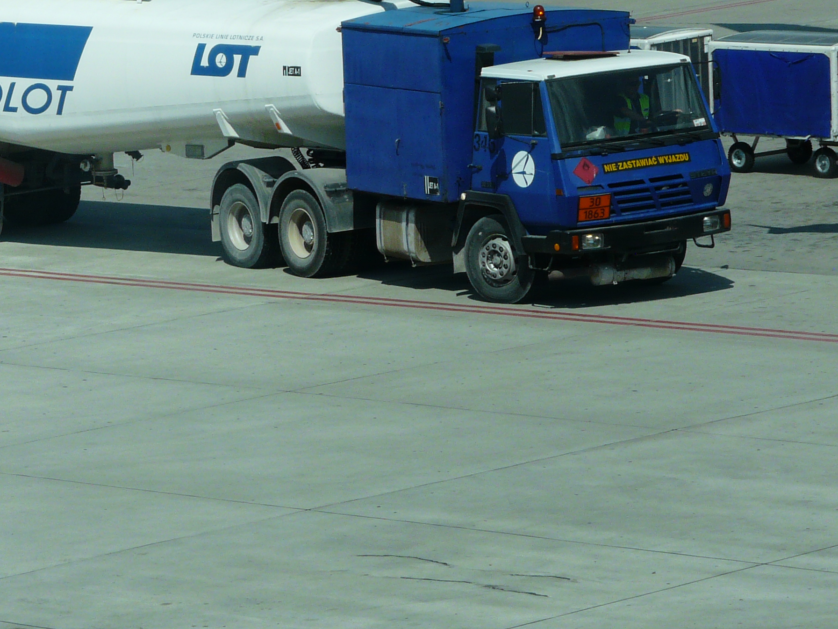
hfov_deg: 9.3
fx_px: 5157
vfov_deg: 7.0
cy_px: 146
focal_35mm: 213
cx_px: 108
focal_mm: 19.2
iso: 100
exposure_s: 1/500
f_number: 6.3
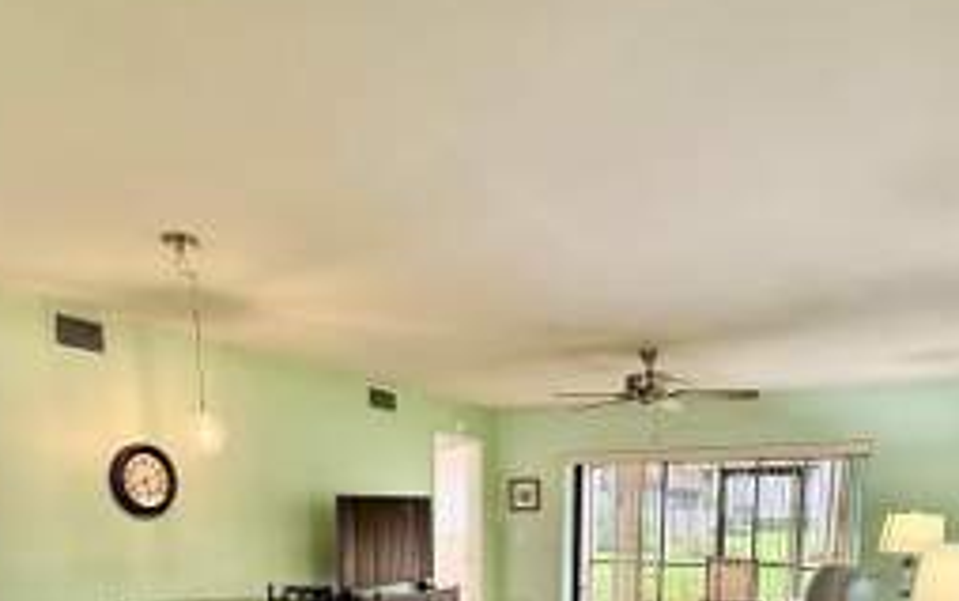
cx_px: 487
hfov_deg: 66.4
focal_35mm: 28
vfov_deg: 38.5
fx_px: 732
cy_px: 627
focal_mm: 2.22
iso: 400
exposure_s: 1/60
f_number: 2.2
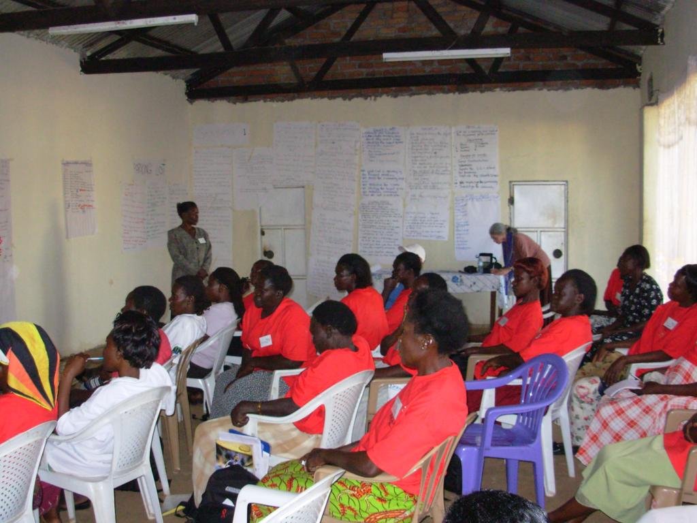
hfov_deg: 49.0
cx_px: 348
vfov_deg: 37.7
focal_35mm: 38
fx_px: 765
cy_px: 262
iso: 200
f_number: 2.9
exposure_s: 1/128
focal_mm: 6.3
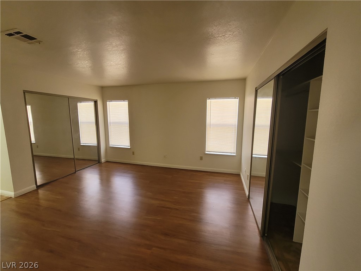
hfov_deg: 106.2
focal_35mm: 13
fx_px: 136
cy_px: 136
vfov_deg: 89.9
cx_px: 180
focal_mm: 2.2
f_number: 2.2
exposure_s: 1/60
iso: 125
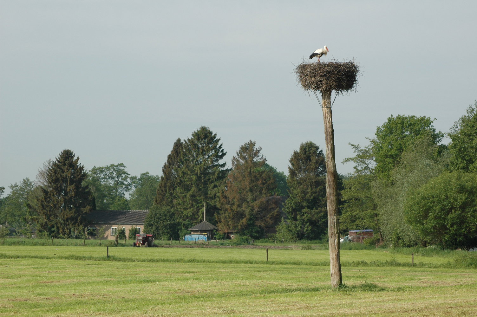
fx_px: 1986
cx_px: 238
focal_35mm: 150
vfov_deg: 9.1
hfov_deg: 13.7
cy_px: 158
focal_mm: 100
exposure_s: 1/800
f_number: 7.1
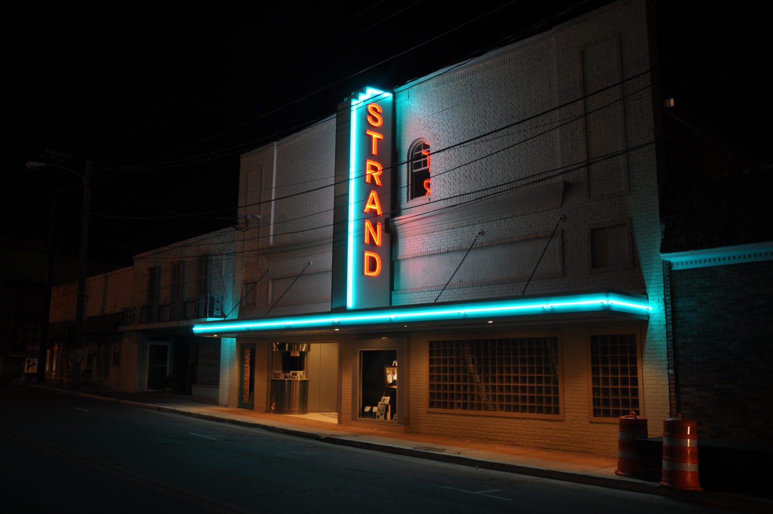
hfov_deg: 59.5
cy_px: 257
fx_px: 676
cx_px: 386
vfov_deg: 41.6
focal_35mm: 32
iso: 400
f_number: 4
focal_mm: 21
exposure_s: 1/15
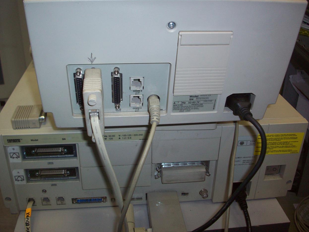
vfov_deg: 37.7
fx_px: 339
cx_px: 151
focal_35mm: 38
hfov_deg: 49.0
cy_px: 113
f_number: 2.8
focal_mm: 6.2
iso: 80
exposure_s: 1/64
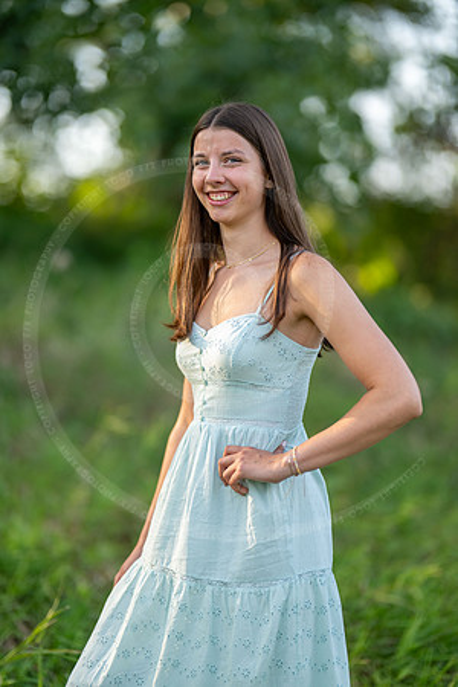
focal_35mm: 85
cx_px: 229
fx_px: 1622
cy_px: 344
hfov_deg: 16.1
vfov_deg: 23.9
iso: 200
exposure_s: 1/1600
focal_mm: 85
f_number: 1.2
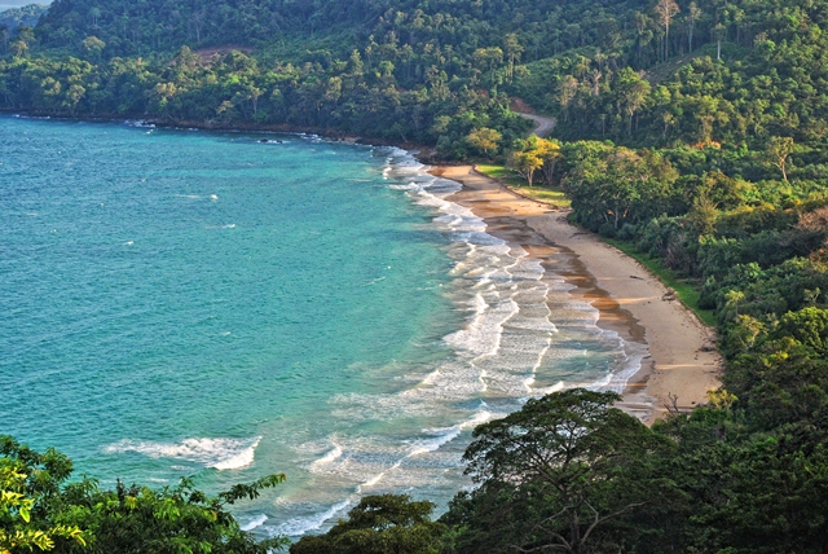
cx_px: 414
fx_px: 1899
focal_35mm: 82
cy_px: 277
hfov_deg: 24.6
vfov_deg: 16.6
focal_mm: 55
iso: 200
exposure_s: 1/400
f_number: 7.1
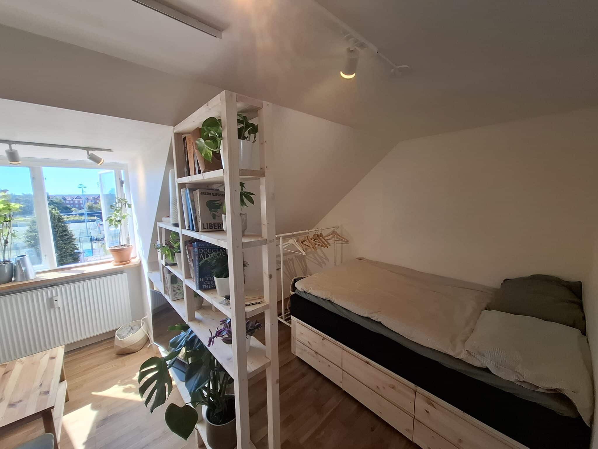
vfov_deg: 89.9
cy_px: 224
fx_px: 225
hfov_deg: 106.2
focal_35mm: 13
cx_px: 299
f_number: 2.2
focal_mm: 1.74
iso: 40
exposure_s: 1/100
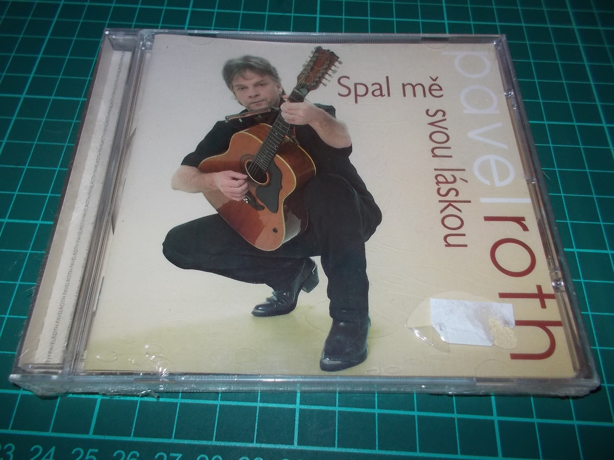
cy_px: 230
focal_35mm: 29
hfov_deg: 61.7
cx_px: 307
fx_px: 514
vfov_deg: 48.2
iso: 200
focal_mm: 4.1
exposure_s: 1/30
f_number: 3.3
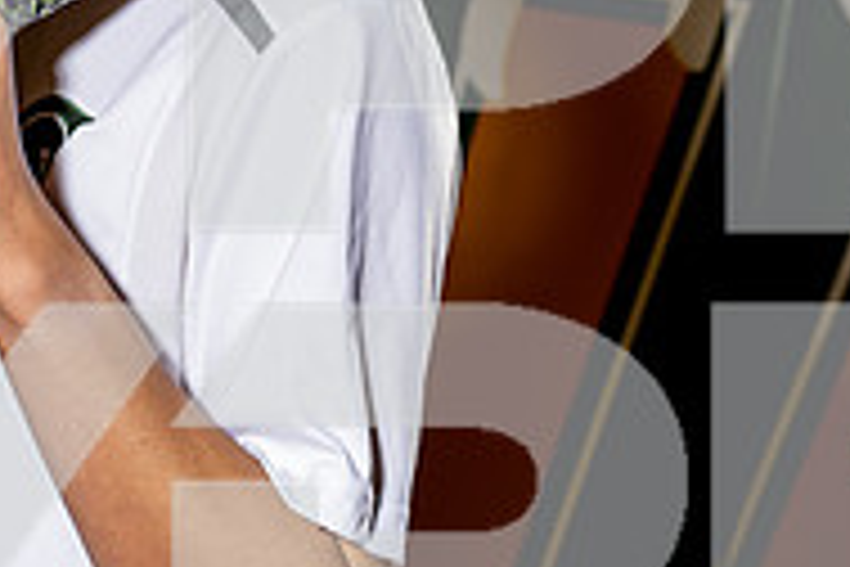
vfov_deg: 7.0
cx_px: 99
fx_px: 4627
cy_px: -2
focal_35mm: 196
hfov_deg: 10.4
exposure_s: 1/250
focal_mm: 64
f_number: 6.3
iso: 100
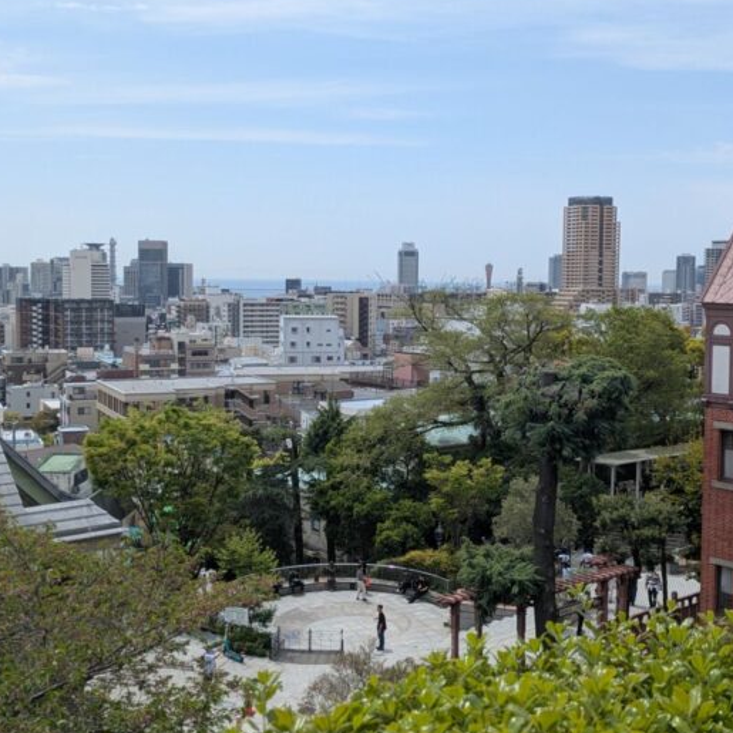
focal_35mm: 44
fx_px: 1054
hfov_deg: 38.3
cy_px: 344
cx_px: 394
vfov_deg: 38.3
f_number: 1.89
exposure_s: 1/2841
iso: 50
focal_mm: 5.43
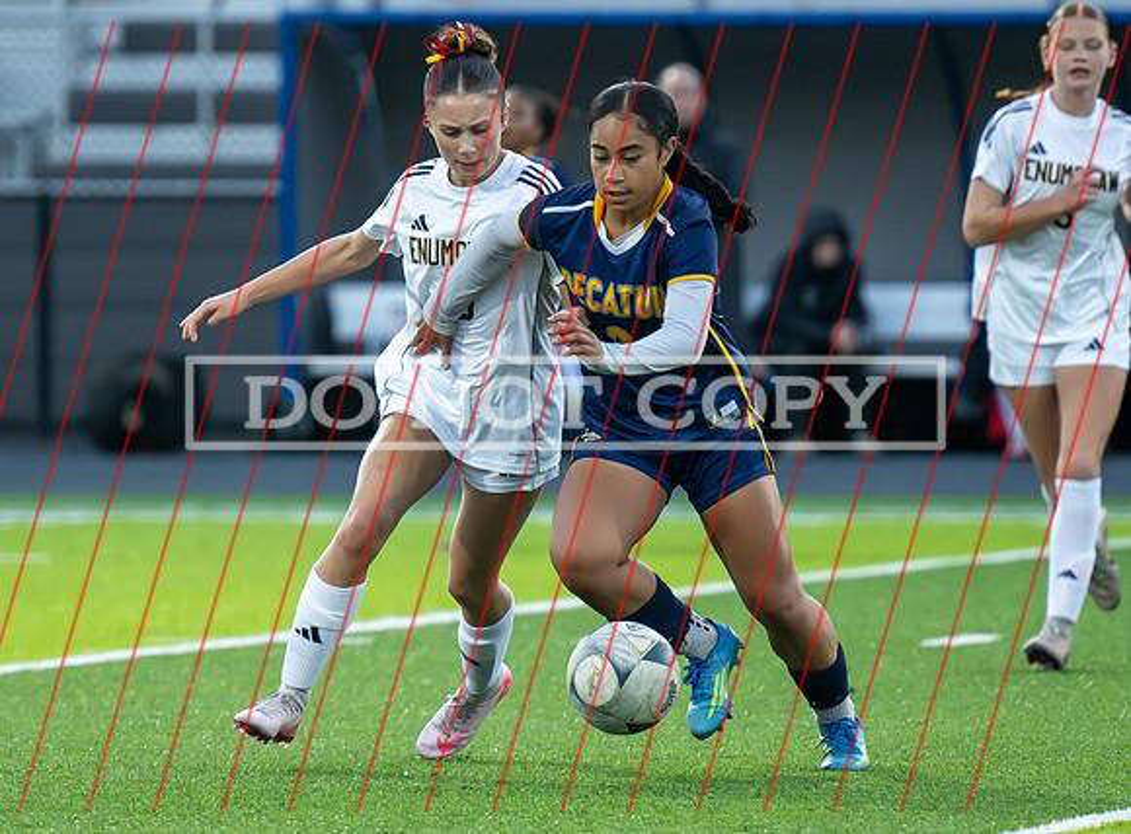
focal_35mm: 482
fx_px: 15656
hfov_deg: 4.1
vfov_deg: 3.1
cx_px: 514
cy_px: 587
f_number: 4
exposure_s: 1/1600
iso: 6400
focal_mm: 240
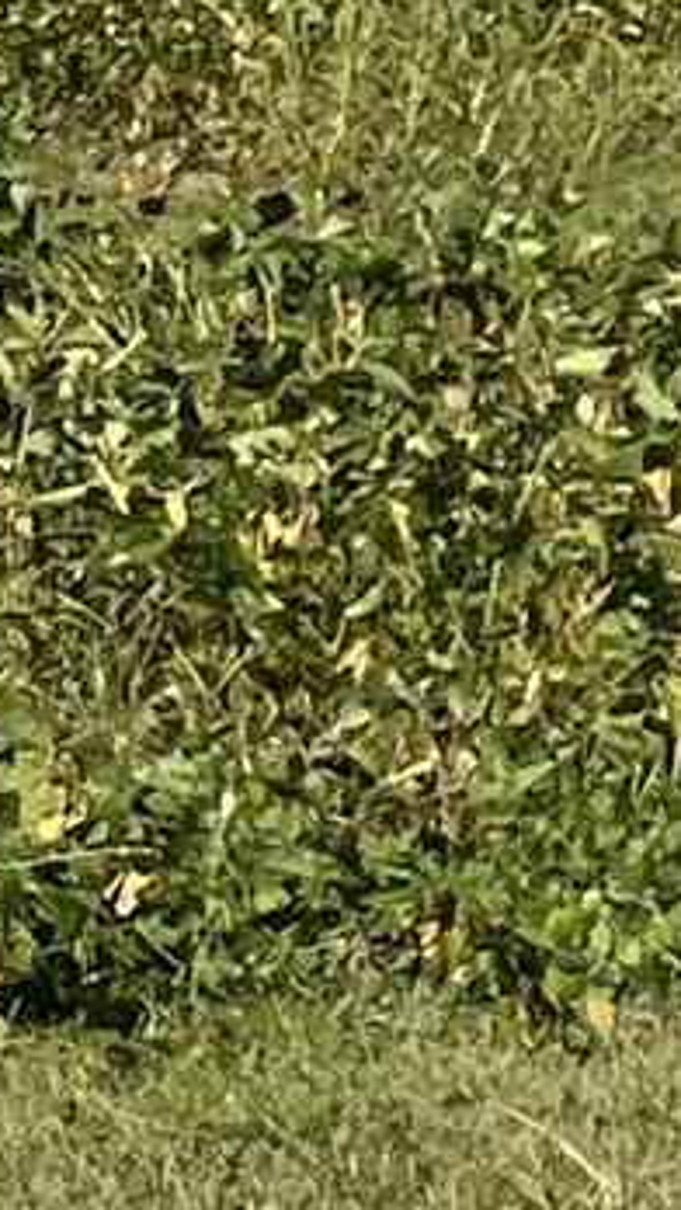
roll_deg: +0.0
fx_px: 8018
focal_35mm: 250
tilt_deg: -0.7
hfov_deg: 3.6
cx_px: 5007
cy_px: -403
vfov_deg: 8.5
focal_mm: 5.1
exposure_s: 1/4310
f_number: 1.6
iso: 50
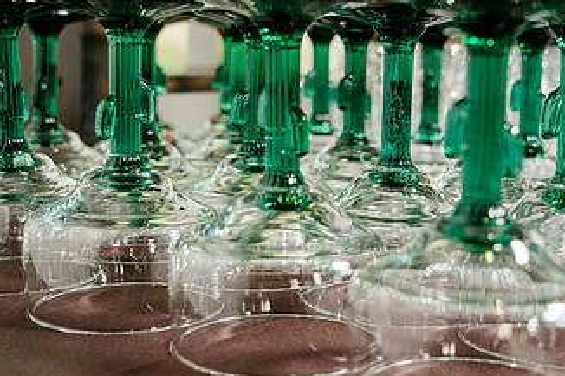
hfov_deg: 34.9
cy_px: 165
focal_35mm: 57
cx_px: 348
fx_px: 894
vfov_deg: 23.7
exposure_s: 1/80
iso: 200
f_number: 4
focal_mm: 32
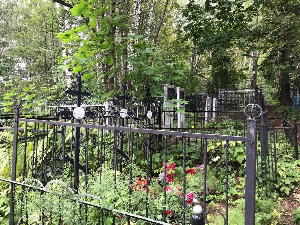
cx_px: 150
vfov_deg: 49.7
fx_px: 243
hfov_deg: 63.4
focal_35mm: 28
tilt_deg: +2.3
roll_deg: -1.7
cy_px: 112
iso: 40
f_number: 1.8
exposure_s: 1/100
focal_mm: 3.99
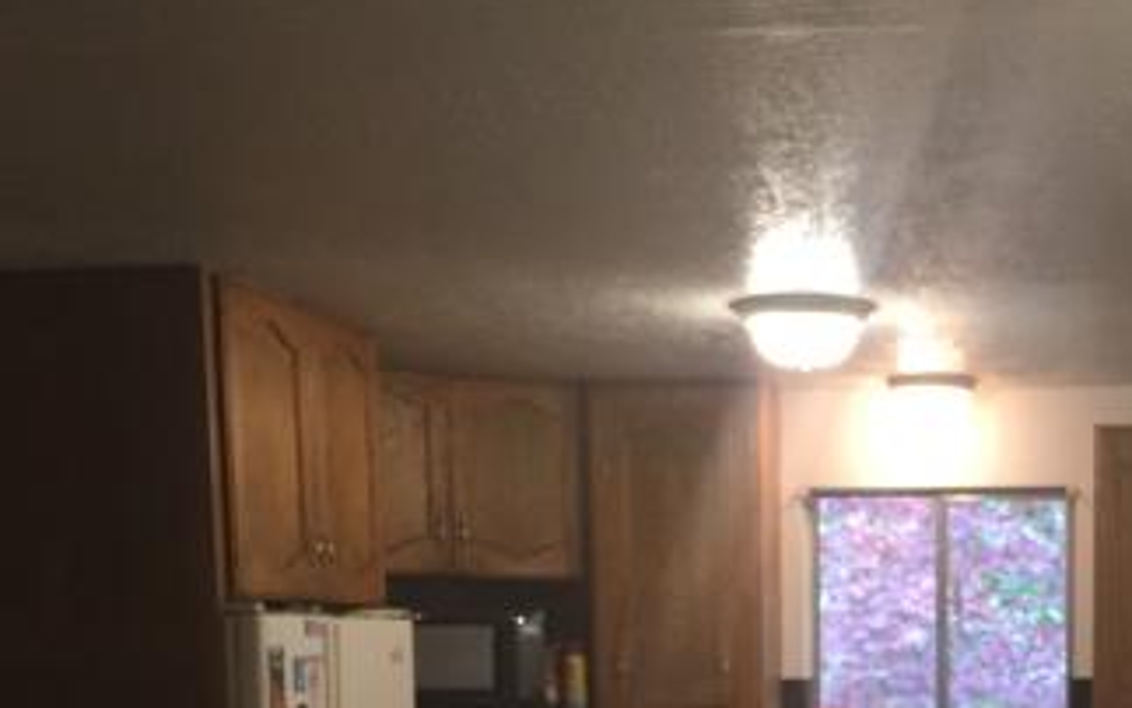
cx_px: 981
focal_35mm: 61
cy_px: 820
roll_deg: +1.0
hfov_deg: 32.1
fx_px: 1882
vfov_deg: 20.1
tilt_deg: -5.5
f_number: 2.2
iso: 125
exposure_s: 1/30
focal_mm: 4.15
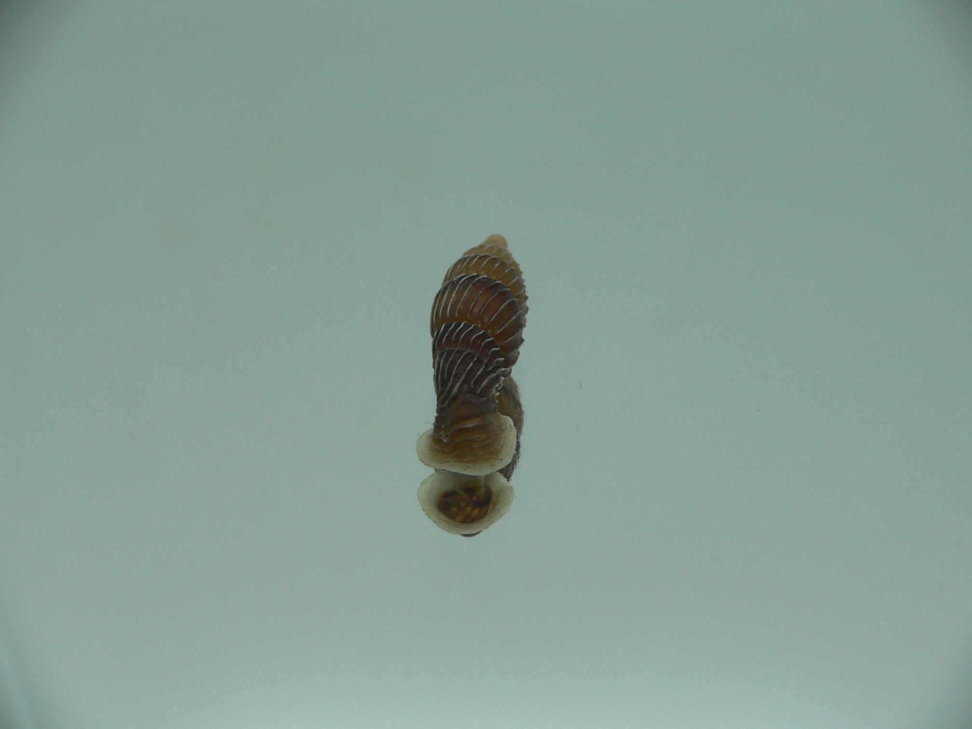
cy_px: 364
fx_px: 983
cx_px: 486
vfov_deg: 40.7
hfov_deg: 52.6
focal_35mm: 35
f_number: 2.8
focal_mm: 4.6
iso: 80
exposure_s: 1/60
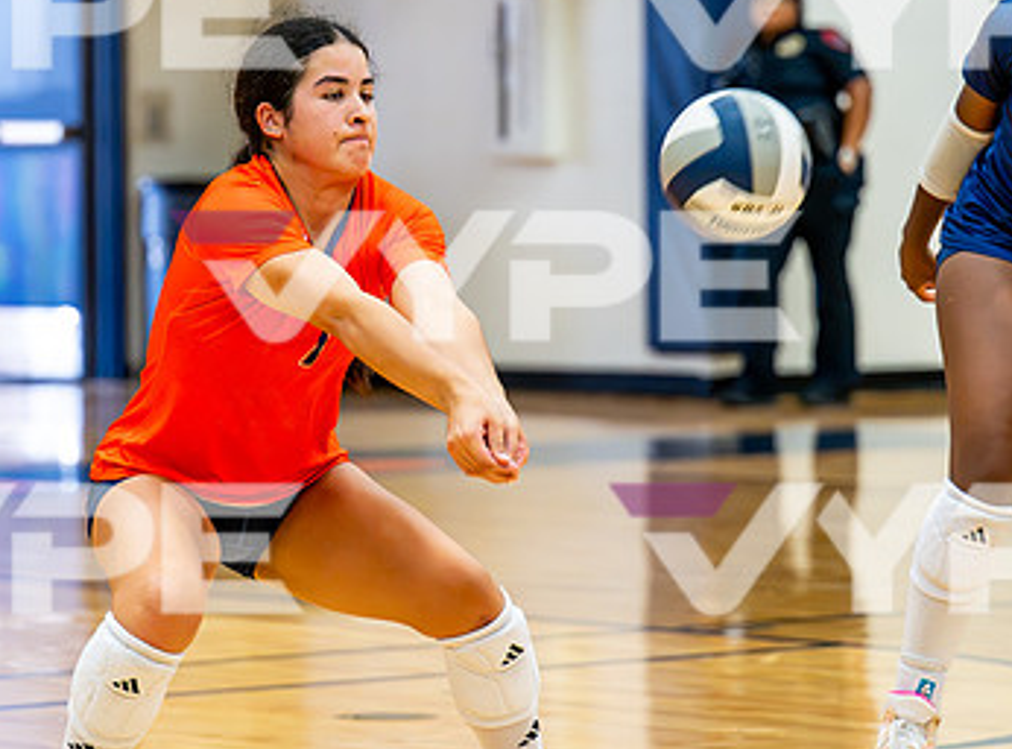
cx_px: 235
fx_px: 6866
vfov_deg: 6.2
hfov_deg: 8.4
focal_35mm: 236
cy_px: 332
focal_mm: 110
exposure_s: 1/800
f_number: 2.8
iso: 3200
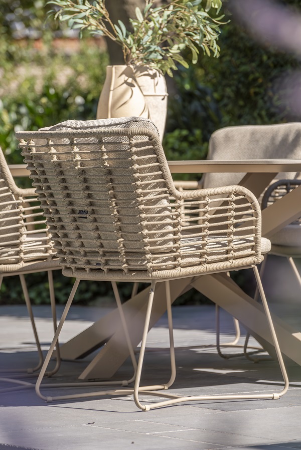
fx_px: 2504
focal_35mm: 200
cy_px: 225
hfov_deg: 6.9
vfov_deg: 10.3
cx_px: 150
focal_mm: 200
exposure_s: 1/400
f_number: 8
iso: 125
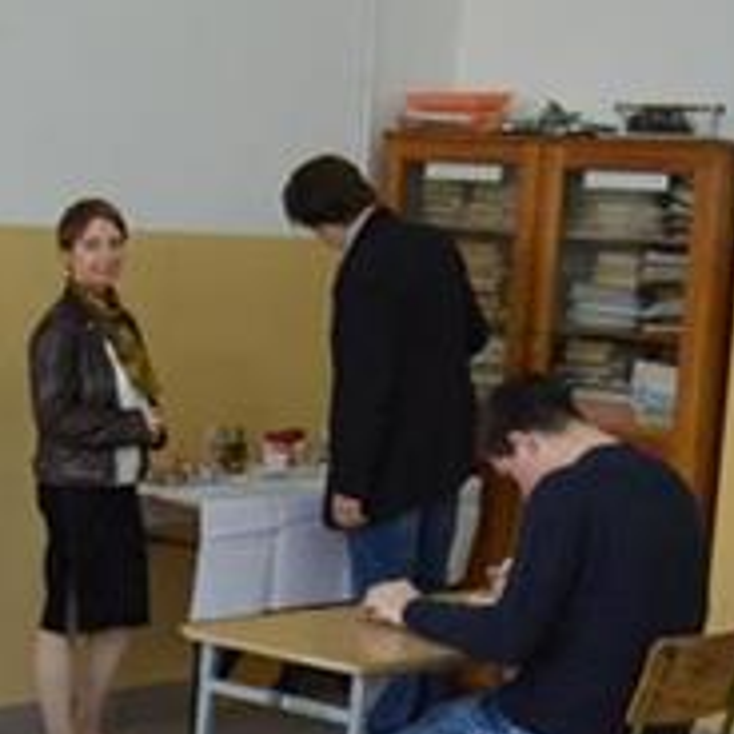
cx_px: -148
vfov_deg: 16.7
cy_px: 590
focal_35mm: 104
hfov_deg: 16.1
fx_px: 2483
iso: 500
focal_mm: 23
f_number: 3.8
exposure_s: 1/60
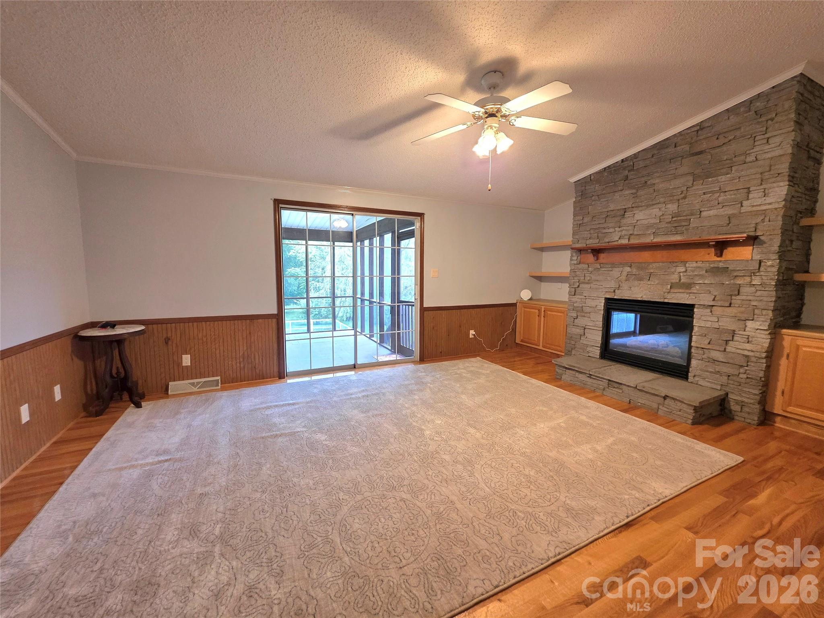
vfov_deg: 89.9
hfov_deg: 106.2
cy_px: 309
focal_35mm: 13
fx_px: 309
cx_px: 412
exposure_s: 1/60.2
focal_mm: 2.2
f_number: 1.9
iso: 320
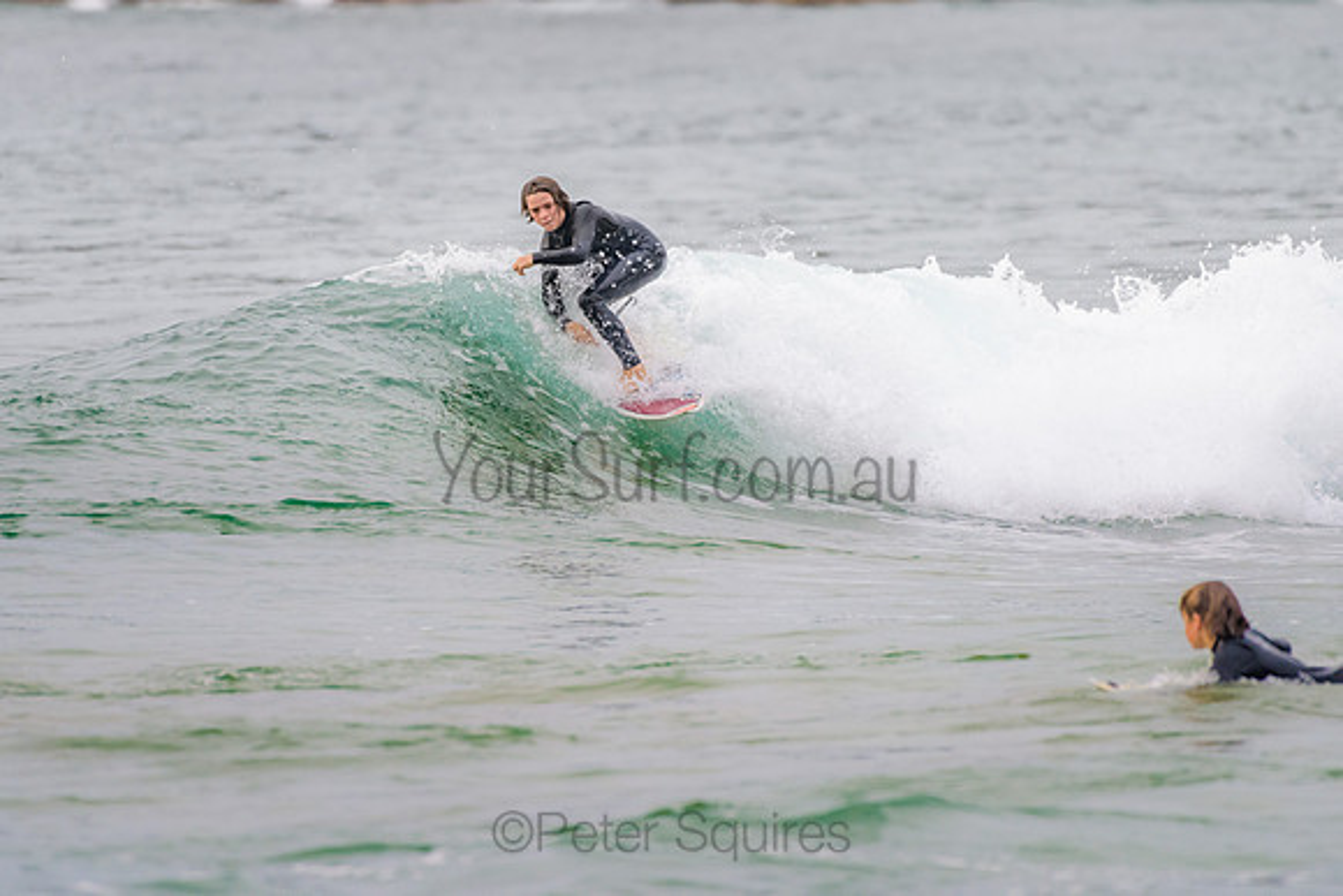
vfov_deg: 2.2
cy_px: 347
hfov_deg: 3.4
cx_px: 615
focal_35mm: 613
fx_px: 22870
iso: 450
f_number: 5.6
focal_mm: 500
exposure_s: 1/800
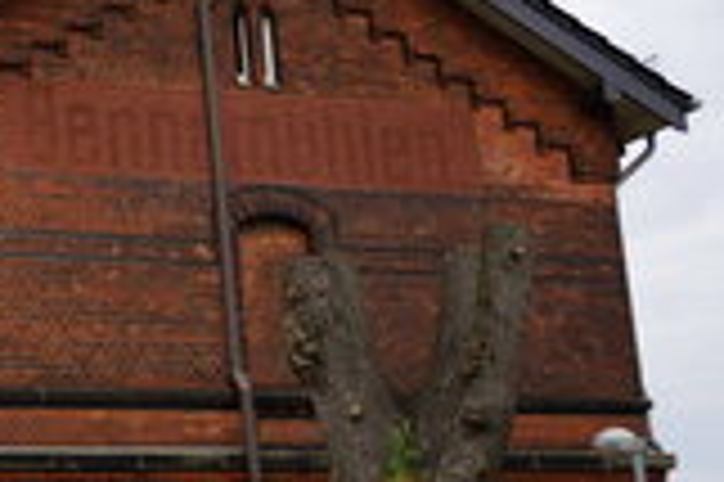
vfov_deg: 15.6
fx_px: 1748
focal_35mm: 87
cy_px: 331
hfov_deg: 21.7
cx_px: -139
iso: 100
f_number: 7.1
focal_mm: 35
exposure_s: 1/200
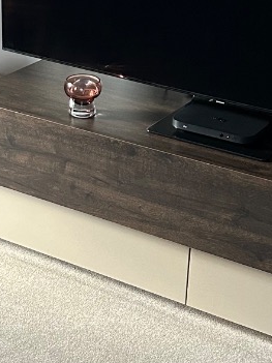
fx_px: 933
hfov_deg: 16.5
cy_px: 165
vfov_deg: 22.0
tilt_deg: -23.3
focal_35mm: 89
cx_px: 69
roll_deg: -3.4
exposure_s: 1/60
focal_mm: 5.7
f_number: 1.5
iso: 320
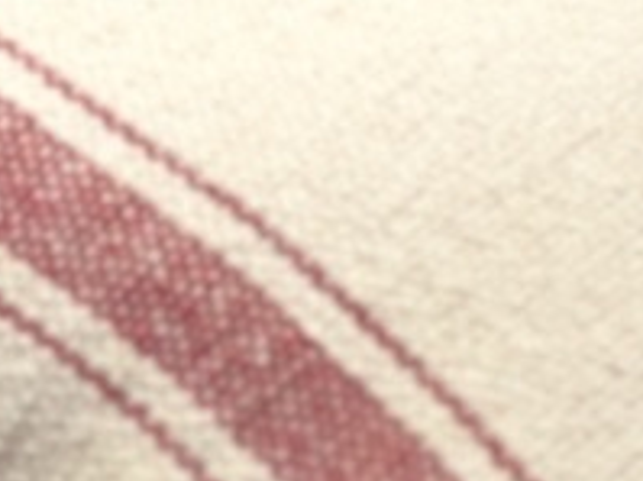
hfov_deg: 8.0
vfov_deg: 5.9
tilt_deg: -33.2
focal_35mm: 247
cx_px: 107
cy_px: -468
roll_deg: -10.0
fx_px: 4585
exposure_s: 1/60
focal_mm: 6.86
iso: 320
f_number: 1.78
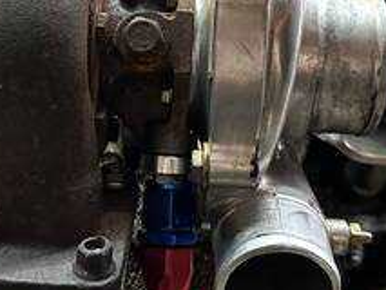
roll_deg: +11.2
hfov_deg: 35.5
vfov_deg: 26.6
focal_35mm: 54
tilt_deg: -8.3
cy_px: 62
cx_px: 205
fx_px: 602
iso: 1000
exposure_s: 1/40
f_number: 1.78
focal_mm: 6.86
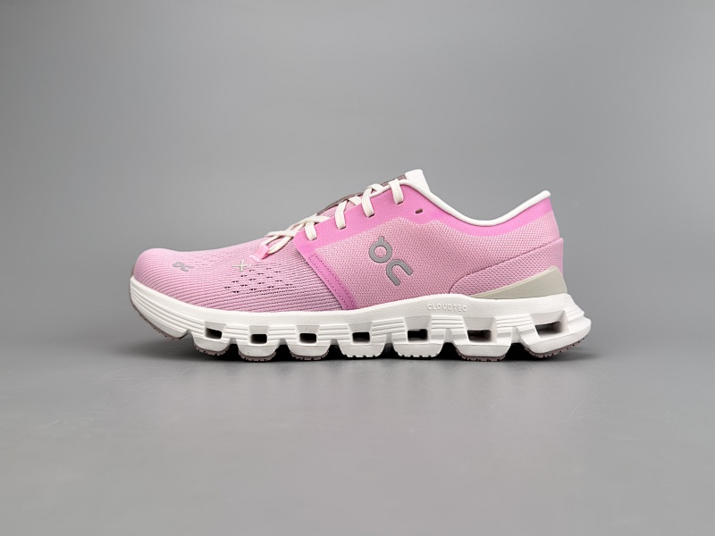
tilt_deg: -1.4
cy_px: 268
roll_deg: +0.7
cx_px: 358
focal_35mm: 35
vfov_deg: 40.7
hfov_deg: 52.6
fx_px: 723
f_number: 1.78
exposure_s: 1/853
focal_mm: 6.76
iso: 100
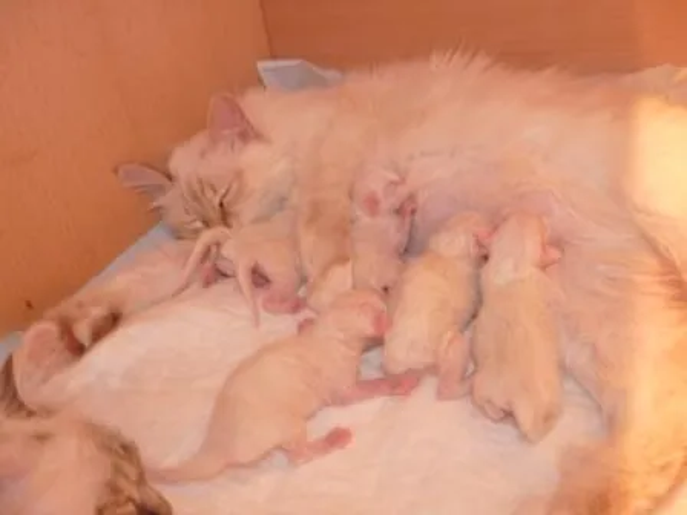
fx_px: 576
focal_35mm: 29
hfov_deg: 61.7
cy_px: 258
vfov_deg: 48.2
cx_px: 344
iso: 100
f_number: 2.8
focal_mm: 5.1
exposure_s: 1/4
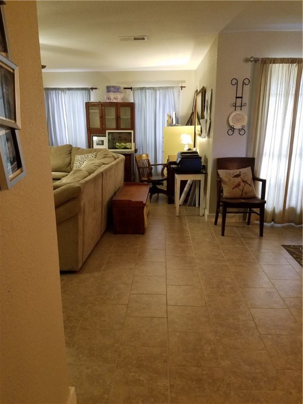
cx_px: 152
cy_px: 202
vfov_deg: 67.3
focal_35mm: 26
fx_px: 303
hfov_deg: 53.1
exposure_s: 1/13
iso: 200
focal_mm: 4.2
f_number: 1.7
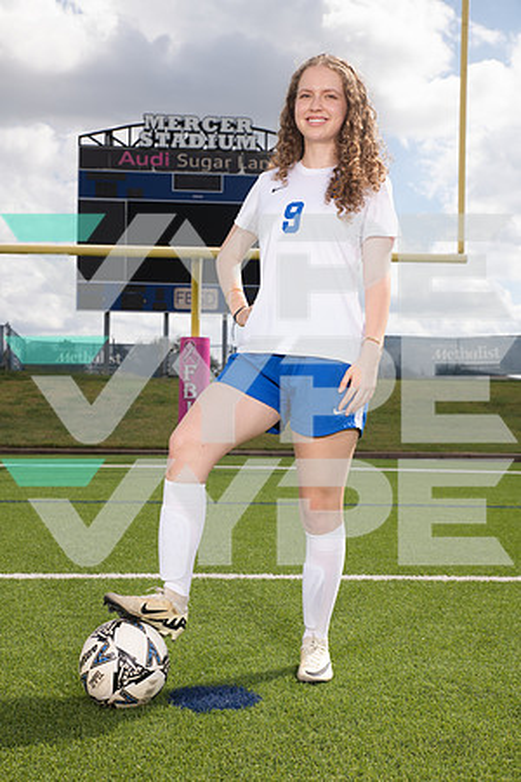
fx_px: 1042
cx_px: 260
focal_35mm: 48
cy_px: 391
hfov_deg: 28.1
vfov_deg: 41.1
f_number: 7.1
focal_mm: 48
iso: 125
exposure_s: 1/400
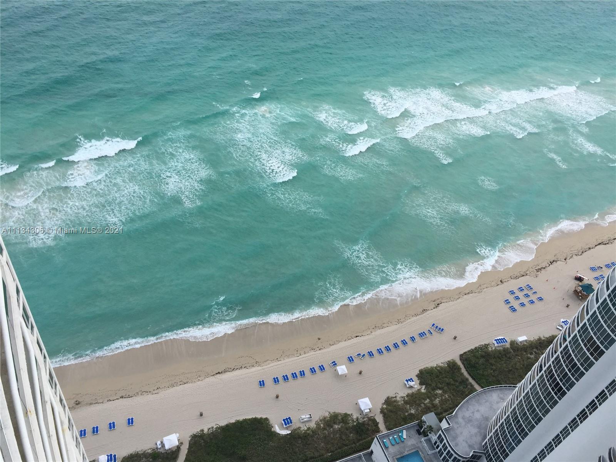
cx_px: 308
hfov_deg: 61.7
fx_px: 516
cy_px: 231
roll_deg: -9.3
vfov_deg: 48.2
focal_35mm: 29
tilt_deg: -43.7
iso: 32
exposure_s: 1/1099
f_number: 2.2
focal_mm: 4.15
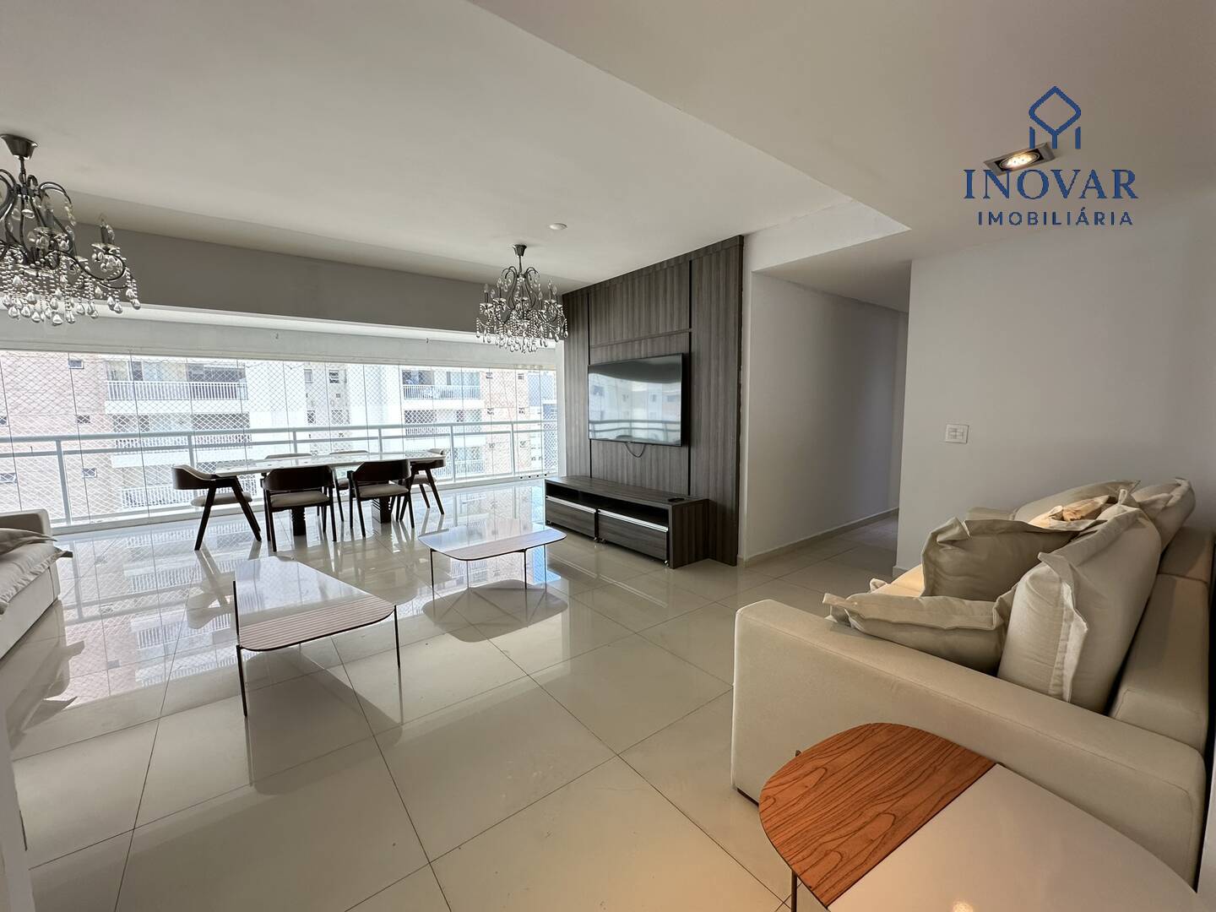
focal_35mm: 14
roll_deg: +0.4
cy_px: 456
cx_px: 608
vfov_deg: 85.7
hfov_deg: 102.1
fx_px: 492
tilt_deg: -6.0
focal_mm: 2.22
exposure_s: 1/120
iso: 80
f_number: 2.2
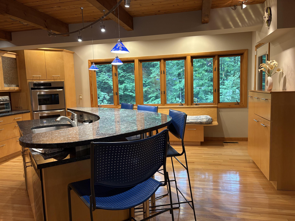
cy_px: 110
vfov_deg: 53.1
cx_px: 148
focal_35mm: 26
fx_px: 222
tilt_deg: -5.4
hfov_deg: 67.3
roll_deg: +2.7
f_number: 1.6
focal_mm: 5.96
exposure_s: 1/60
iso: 200
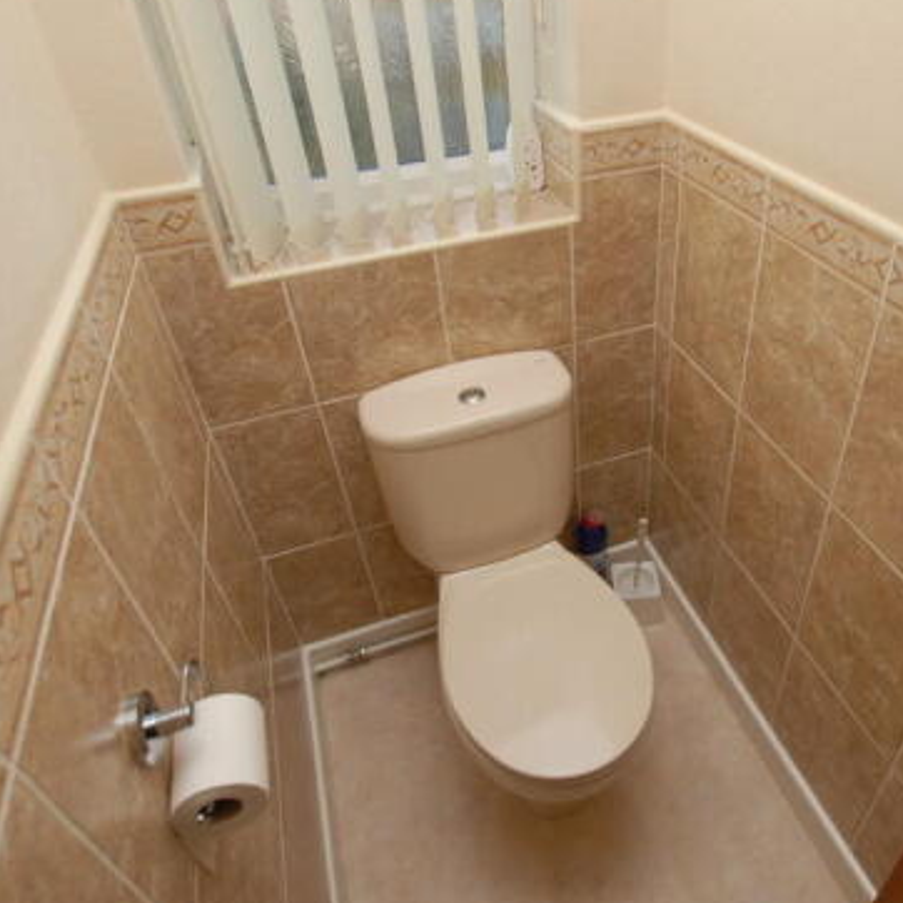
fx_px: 679
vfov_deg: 67.1
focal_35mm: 23
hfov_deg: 66.2
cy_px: 408
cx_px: 570
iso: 200
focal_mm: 10
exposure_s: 1/60
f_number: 5
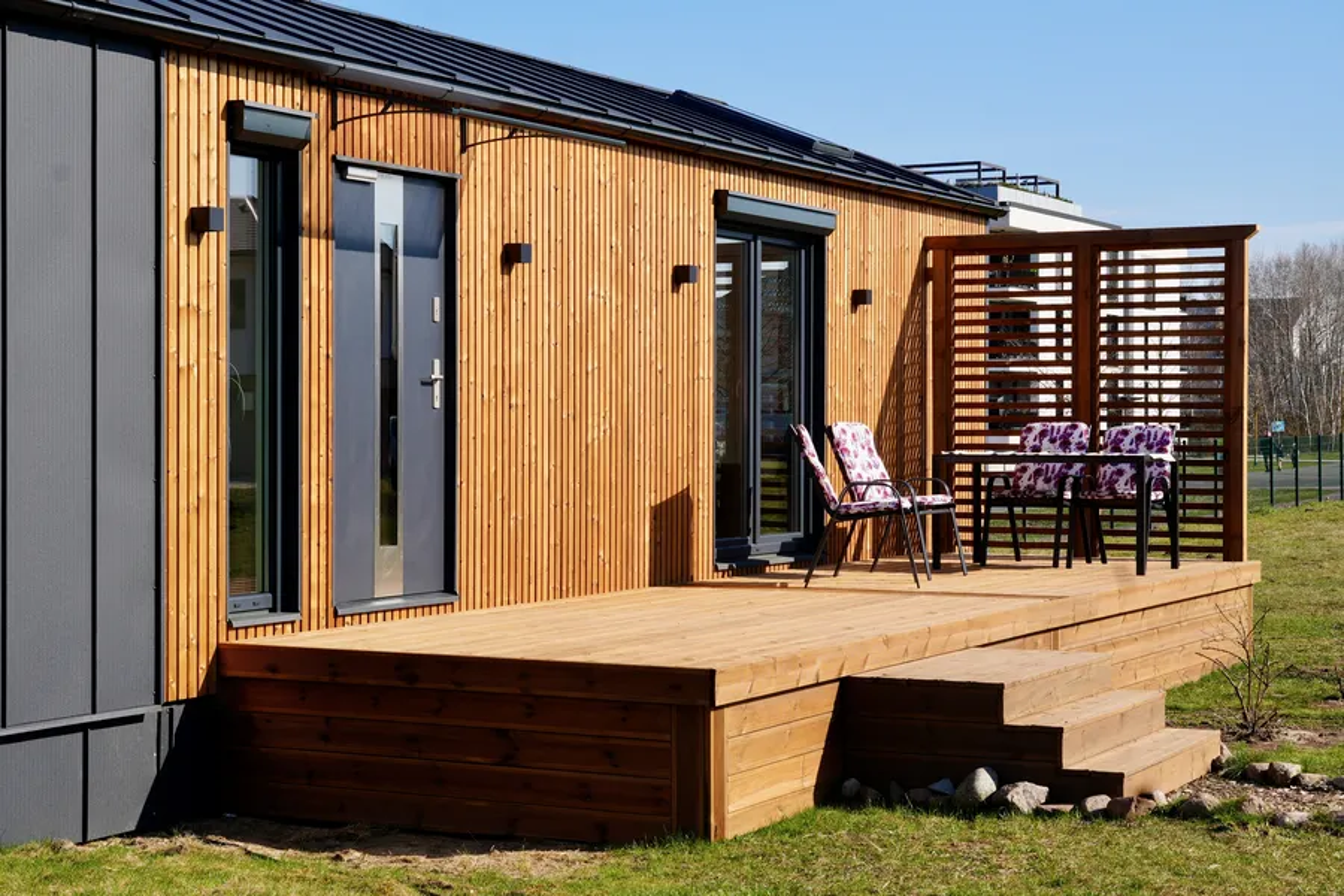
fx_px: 2234
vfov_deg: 22.7
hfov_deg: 33.5
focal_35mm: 60
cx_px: 672
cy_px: 448
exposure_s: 1/200
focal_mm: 39.9
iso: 100
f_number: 10
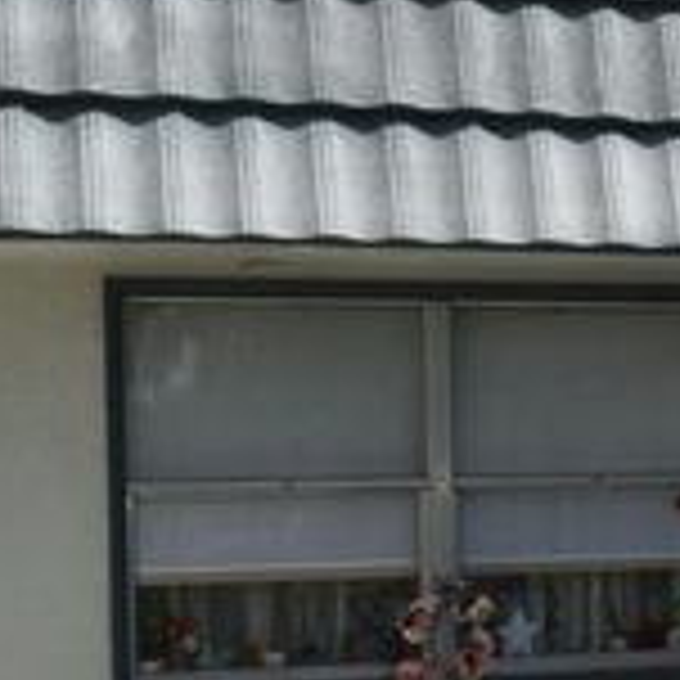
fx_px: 2645
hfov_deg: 14.0
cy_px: 426
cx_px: 914
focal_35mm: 119
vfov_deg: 14.6
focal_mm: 22
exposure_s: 1/200
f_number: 10
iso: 100
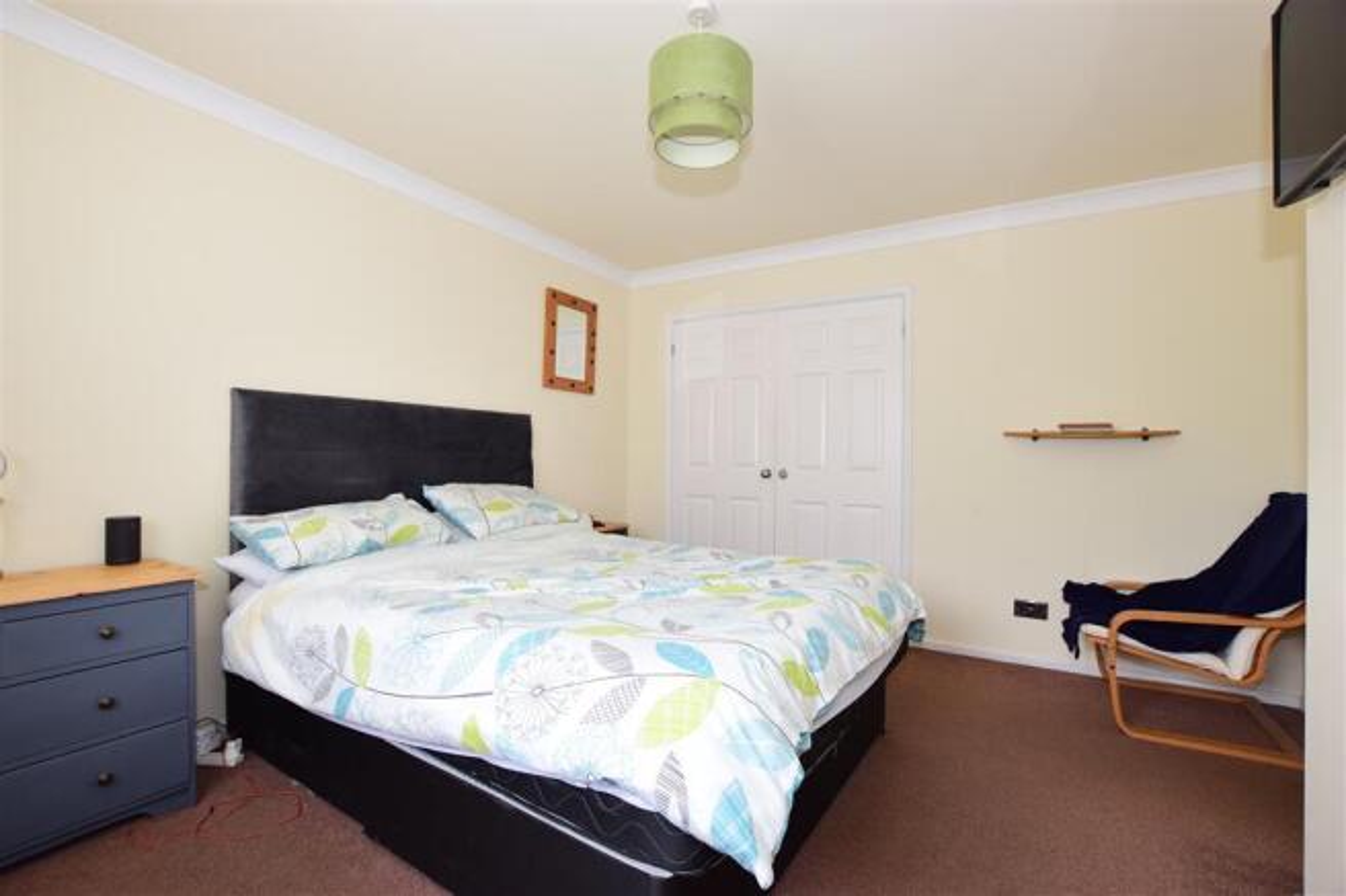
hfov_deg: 100.4
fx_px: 561
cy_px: 448
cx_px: 673
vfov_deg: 77.3
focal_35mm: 15
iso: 640
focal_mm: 10
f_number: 6.3
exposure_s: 1/25
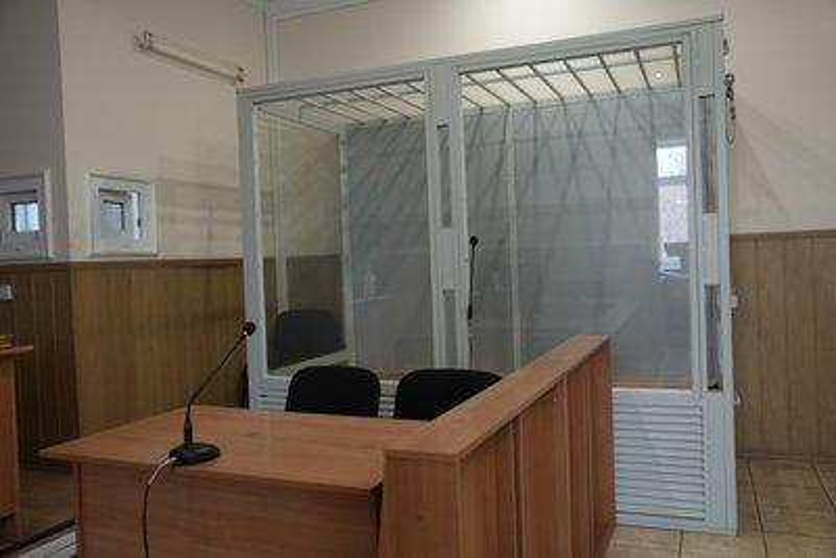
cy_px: 279
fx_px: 697
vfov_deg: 43.6
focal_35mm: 30
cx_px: 418
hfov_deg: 61.9
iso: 1250
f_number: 2.8
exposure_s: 1/50
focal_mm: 30
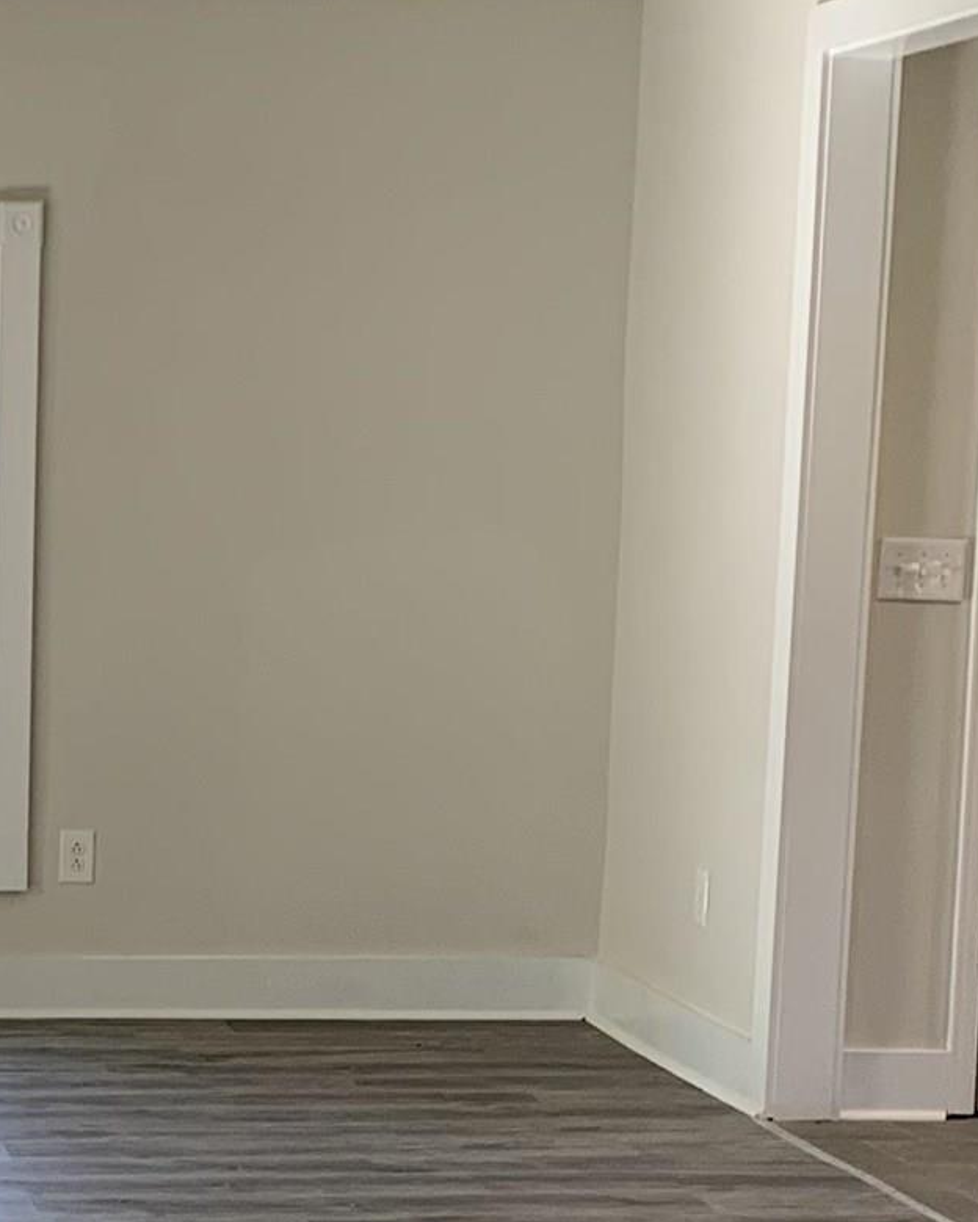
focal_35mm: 100
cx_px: -281
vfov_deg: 18.9
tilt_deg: -10.1
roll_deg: -0.2
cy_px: 1039
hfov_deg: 14.7
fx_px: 3618
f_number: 1.8
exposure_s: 1/60
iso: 64
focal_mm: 4.25
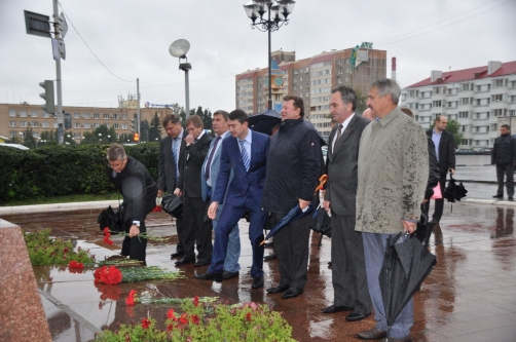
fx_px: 558
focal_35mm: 39
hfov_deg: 49.6
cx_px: 258
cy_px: 171
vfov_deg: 34.1
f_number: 3.8
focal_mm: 26
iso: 220
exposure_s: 1/200
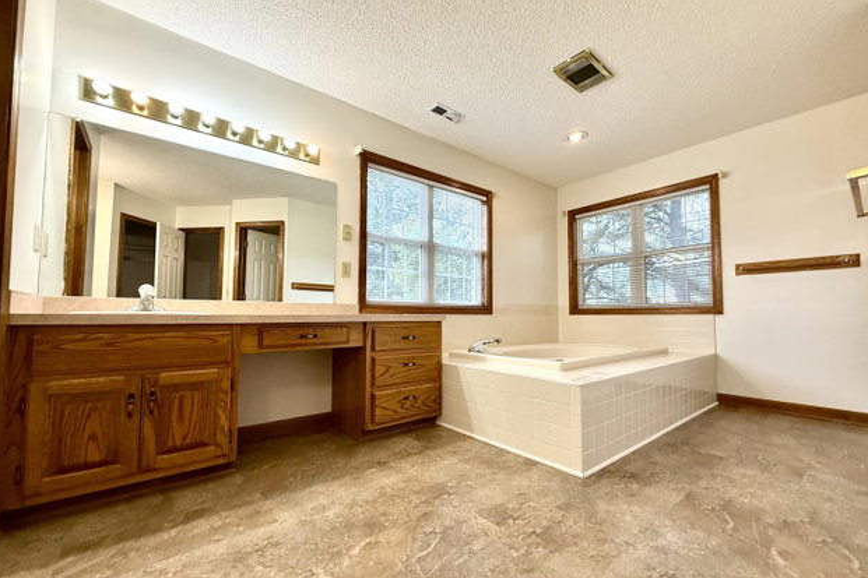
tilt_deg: +3.4
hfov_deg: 100.4
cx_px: 444
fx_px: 362
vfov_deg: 77.3
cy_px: 300
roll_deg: +2.0
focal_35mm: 15
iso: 160
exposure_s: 1/120
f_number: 2.2
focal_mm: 2.22
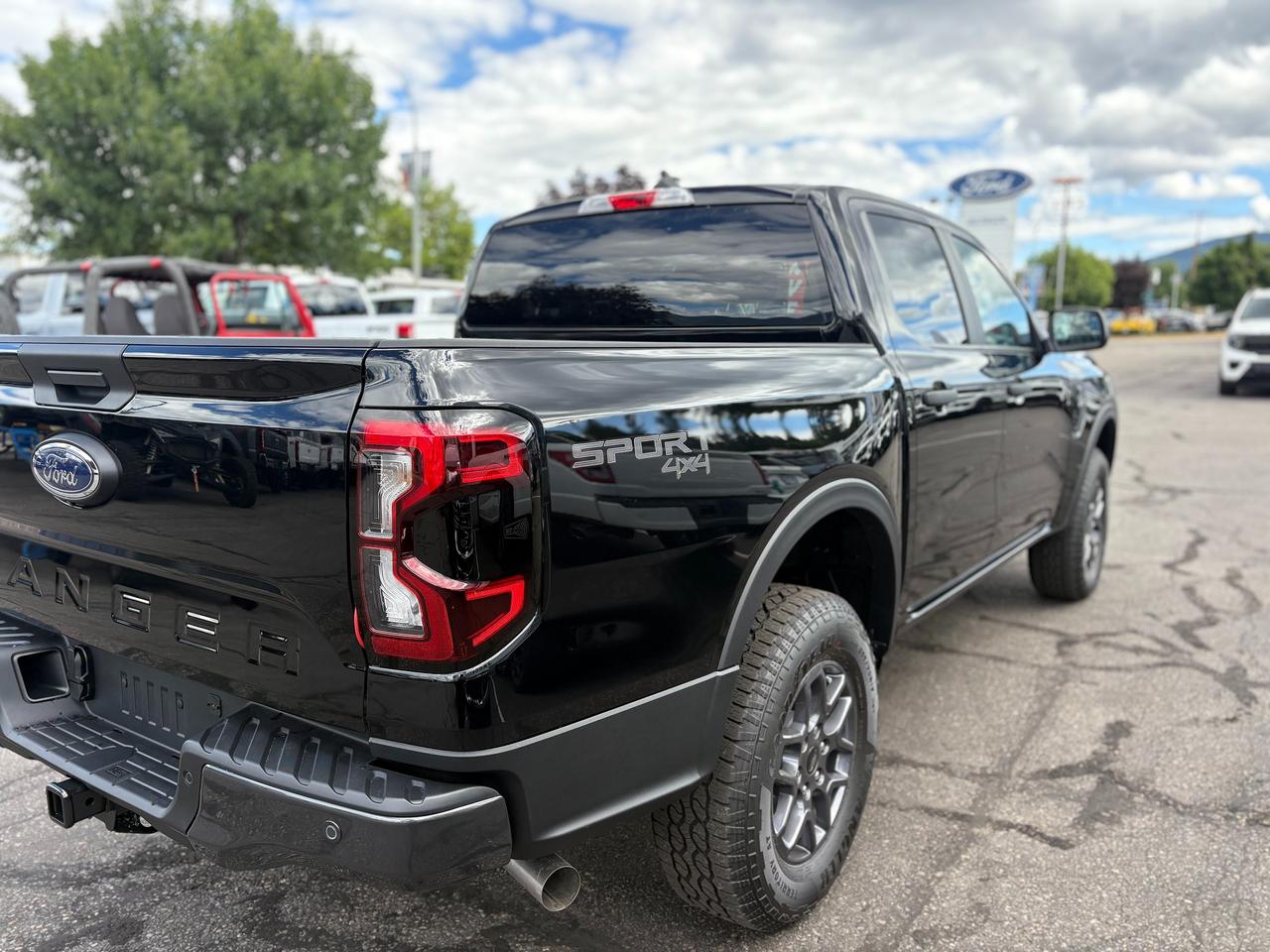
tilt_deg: -8.1
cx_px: 635
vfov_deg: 53.1
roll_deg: -0.6
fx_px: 954
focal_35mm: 26
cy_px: 476
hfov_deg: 67.3
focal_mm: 5.96
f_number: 1.6
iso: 64
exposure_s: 1/840
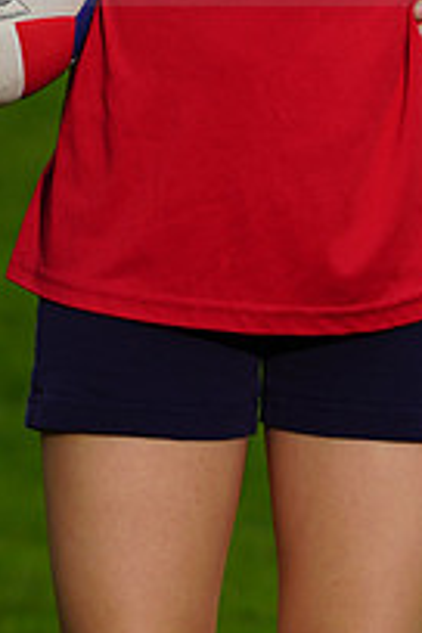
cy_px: -93
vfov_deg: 2.8
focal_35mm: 735
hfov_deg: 1.9
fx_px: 12923
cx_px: 275
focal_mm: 259
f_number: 9
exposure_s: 1/250
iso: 160
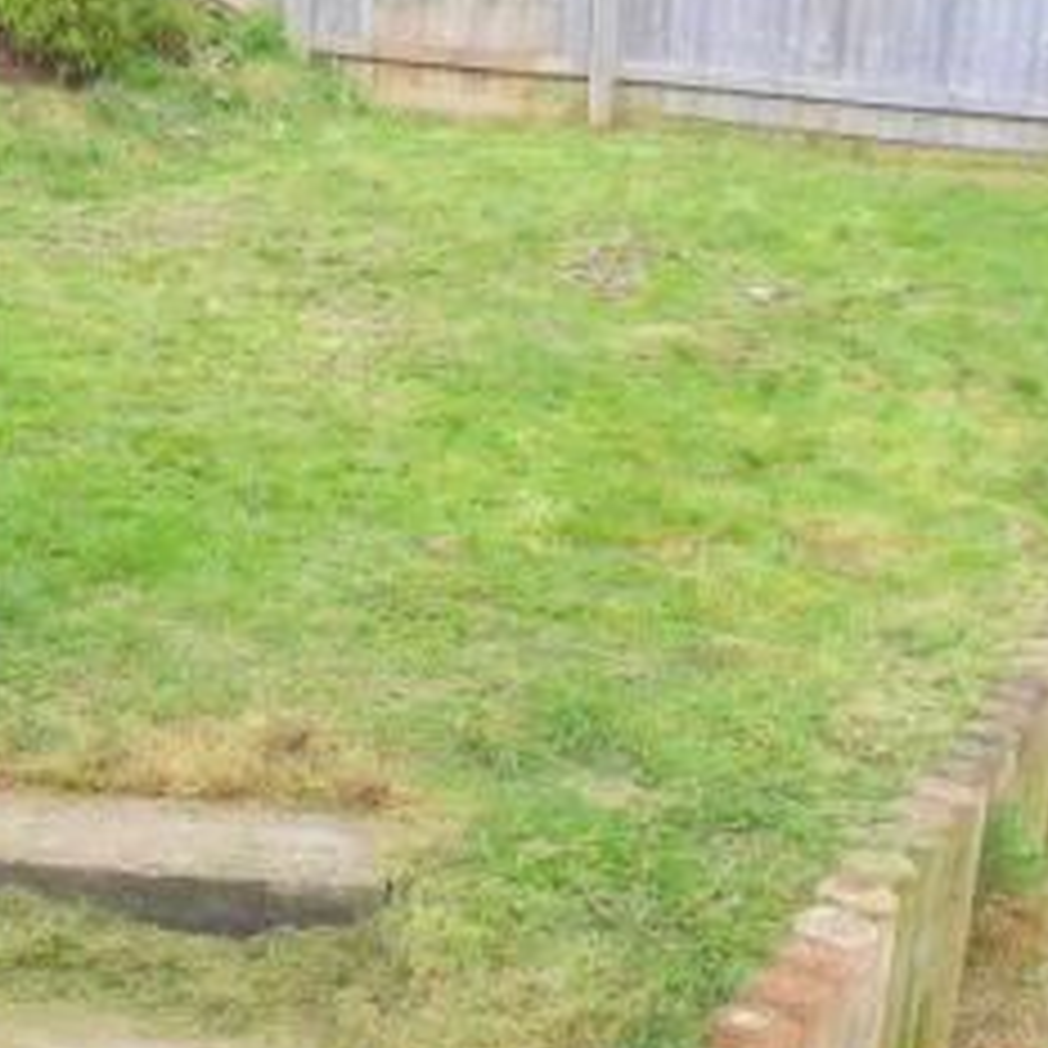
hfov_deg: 31.8
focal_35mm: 53
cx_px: 317
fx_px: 1815
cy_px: 582
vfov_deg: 32.2
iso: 80
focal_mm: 4.2
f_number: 3.3
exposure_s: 1/250
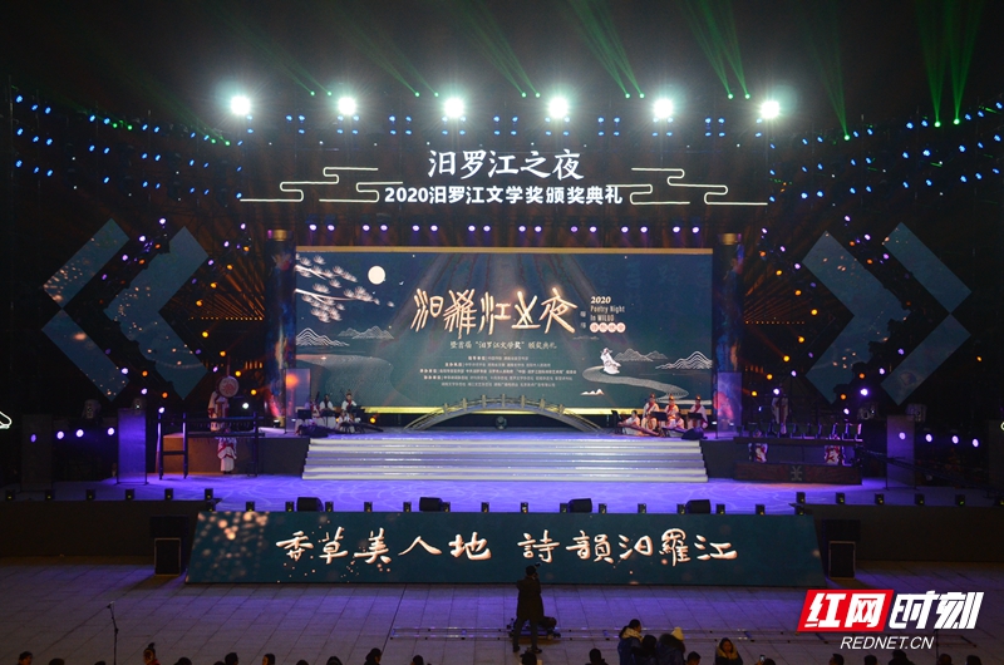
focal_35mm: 40
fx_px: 1127
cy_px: 332
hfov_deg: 48.0
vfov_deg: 32.9
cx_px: 502
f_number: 5
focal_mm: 27
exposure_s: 1/160
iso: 2000
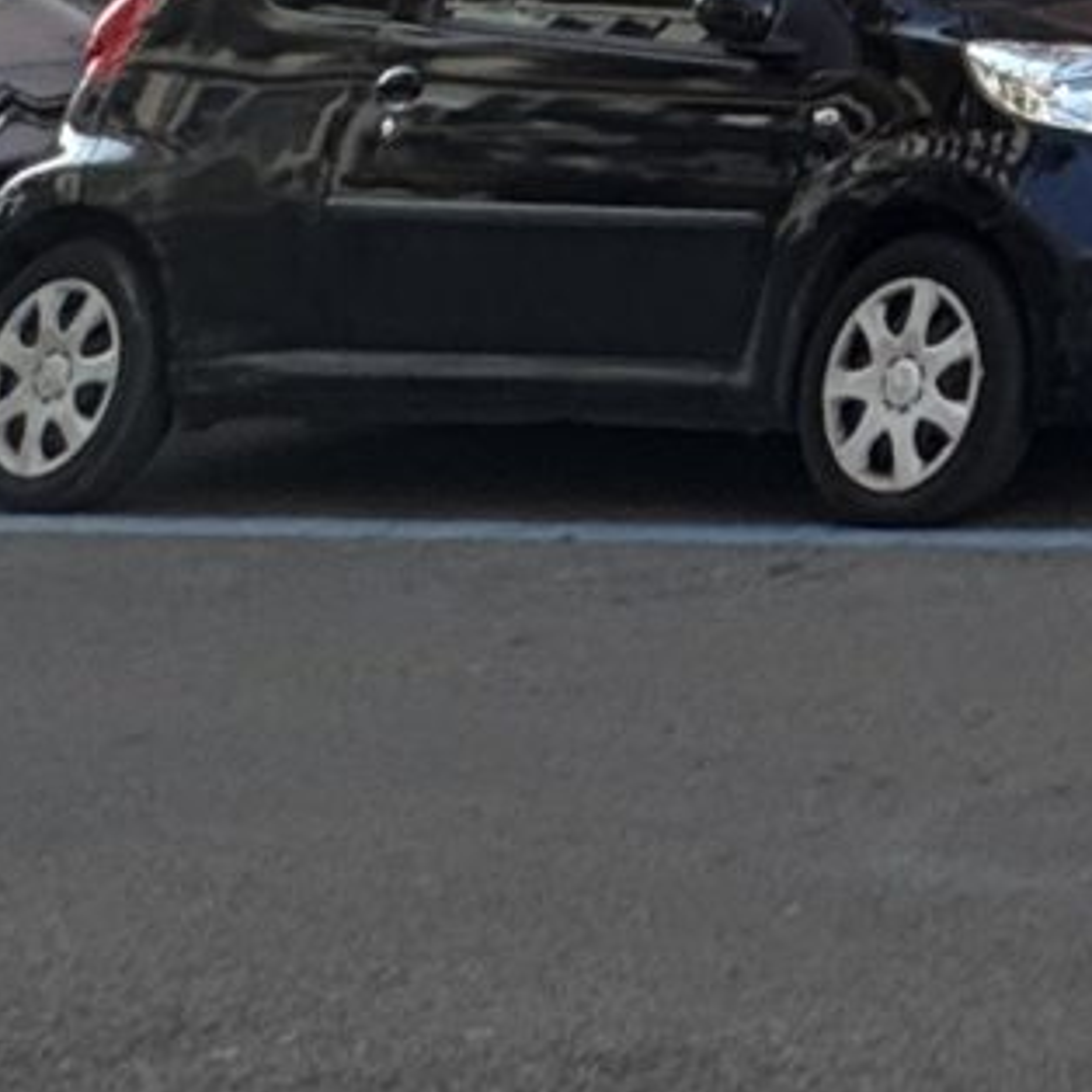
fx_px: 3605
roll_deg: +2.4
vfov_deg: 12.0
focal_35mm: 101
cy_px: -1881
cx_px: 2462
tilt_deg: +21.4
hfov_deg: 13.5
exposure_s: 1/354
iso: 40
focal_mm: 2.22
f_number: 2.2
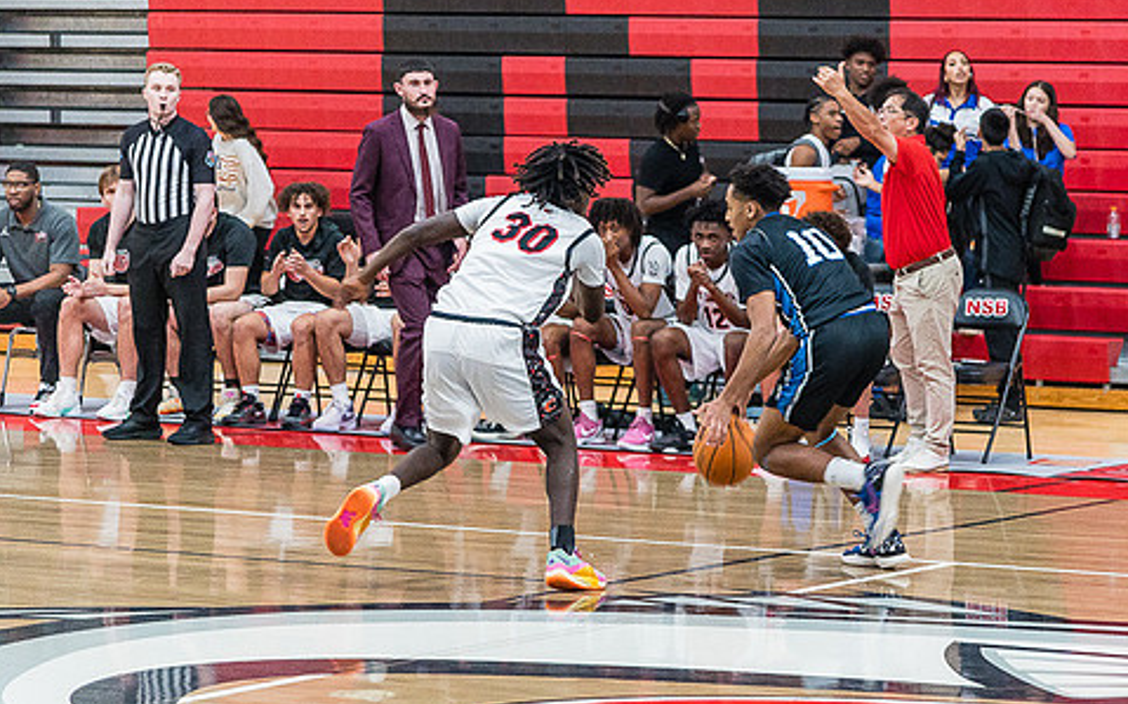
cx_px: 681
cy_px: 327
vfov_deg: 8.9
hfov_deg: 14.1
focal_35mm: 148
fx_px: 4548
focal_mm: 120
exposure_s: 1/320
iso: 5000
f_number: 4
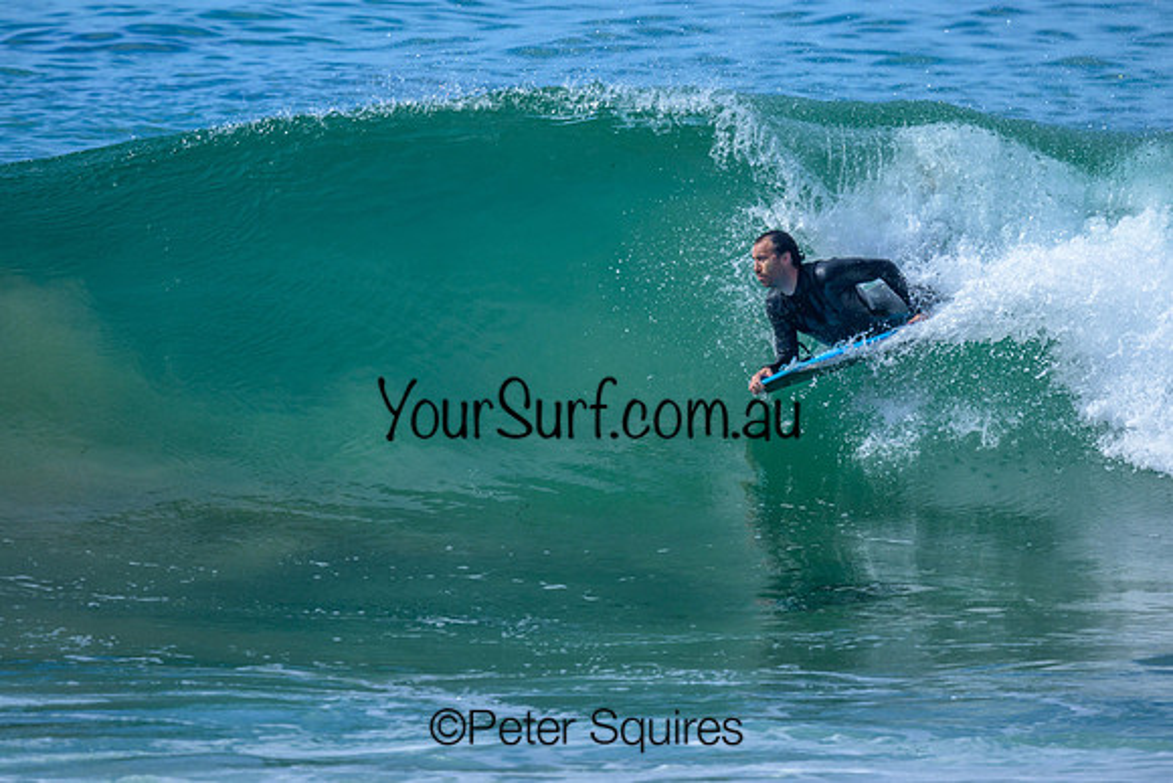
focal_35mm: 1074
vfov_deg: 1.3
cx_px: 631
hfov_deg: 1.9
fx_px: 34991
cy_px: 258
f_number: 6.3
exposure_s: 1/2000
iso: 280
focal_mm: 800
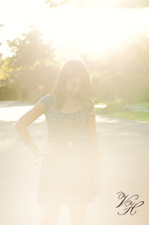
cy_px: 112
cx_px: 74
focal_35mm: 85
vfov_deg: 23.9
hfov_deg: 16.0
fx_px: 529
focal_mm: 85
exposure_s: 1/250
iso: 200
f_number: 5
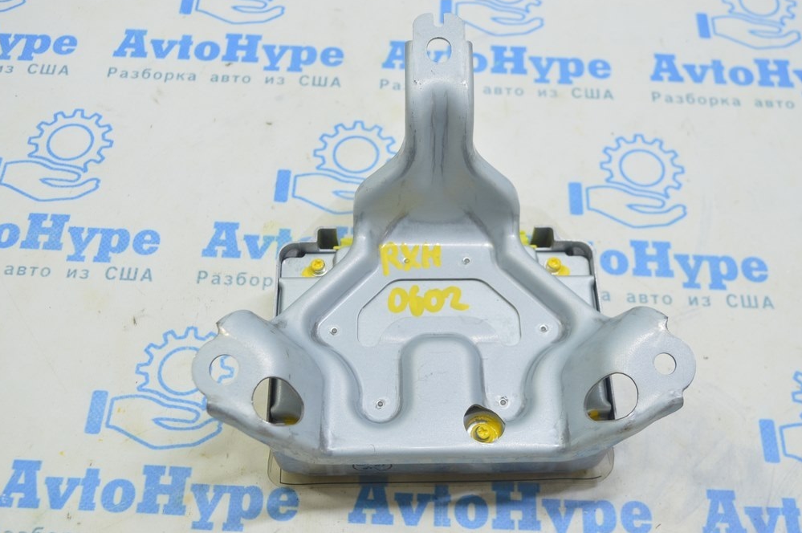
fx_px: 924
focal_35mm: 42
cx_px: 405
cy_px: 268
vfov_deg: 32.2
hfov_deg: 46.9
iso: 400
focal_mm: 27
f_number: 5.6
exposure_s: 1/20
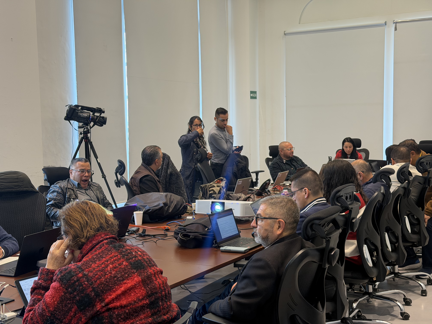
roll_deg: +1.7
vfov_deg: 30.3
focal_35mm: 48
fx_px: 599
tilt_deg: -4.1
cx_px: 216
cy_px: 162
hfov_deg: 39.7
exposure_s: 1/120
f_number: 1.78
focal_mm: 6.76
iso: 100
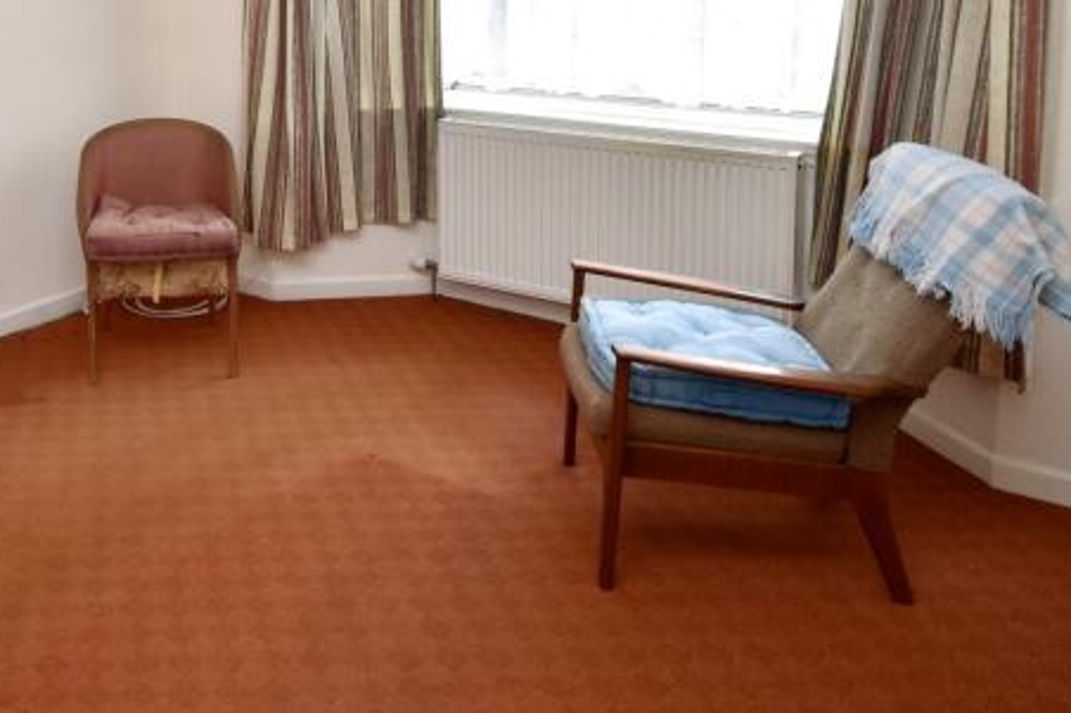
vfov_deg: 36.1
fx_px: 1011
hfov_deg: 51.8
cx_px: 192
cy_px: 50
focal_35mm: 34
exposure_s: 1/60
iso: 100
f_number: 4.5
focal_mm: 10
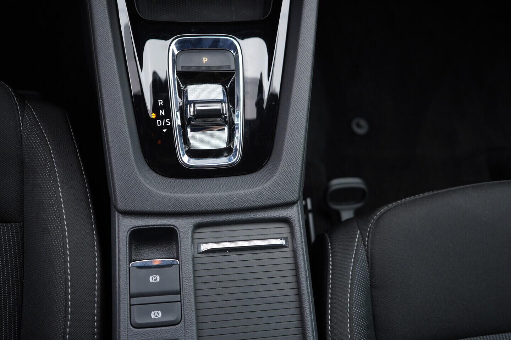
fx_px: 511
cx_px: 256
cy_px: 170
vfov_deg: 36.9
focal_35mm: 36
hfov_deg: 53.1
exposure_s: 1/40
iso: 250
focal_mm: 24
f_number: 2.8
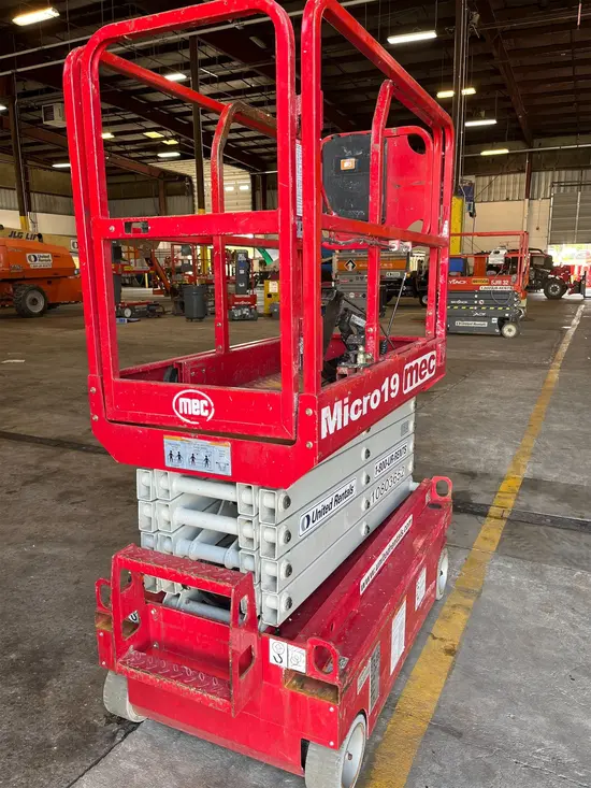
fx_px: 592
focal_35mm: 26
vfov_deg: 67.3
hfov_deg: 53.1
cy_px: 394
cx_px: 296
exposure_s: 1/121
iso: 80
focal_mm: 5.1
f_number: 1.6
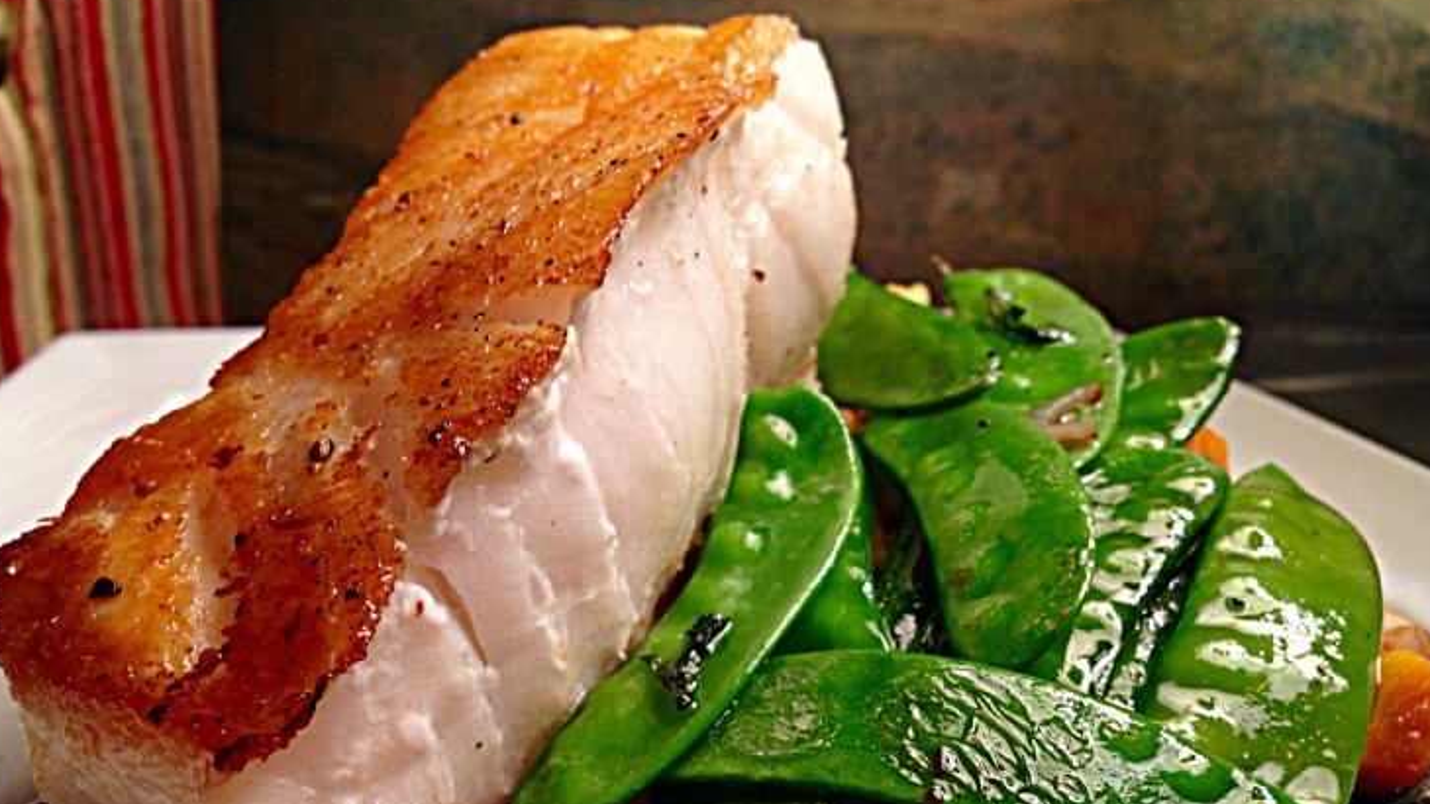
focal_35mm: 37
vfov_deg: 31.8
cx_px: 706
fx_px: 1403
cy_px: 522
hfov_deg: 54.0
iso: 64
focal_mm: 4.12
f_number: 2.4
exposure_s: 1/20
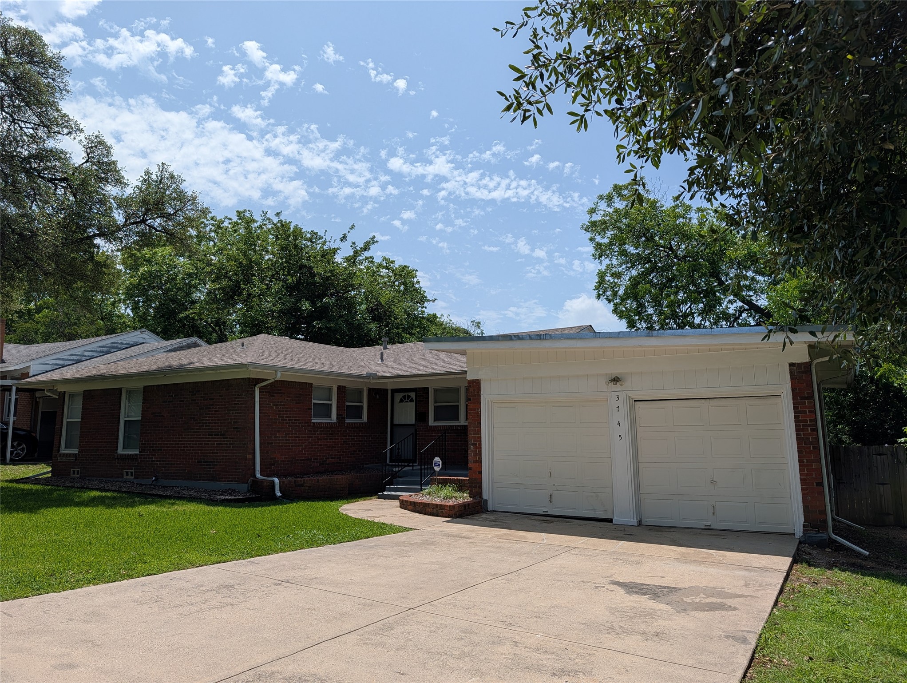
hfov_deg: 71.5
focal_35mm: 24
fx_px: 630
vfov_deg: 56.9
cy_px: 342
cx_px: 454
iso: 23
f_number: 1.68
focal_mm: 6.9
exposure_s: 1/1880
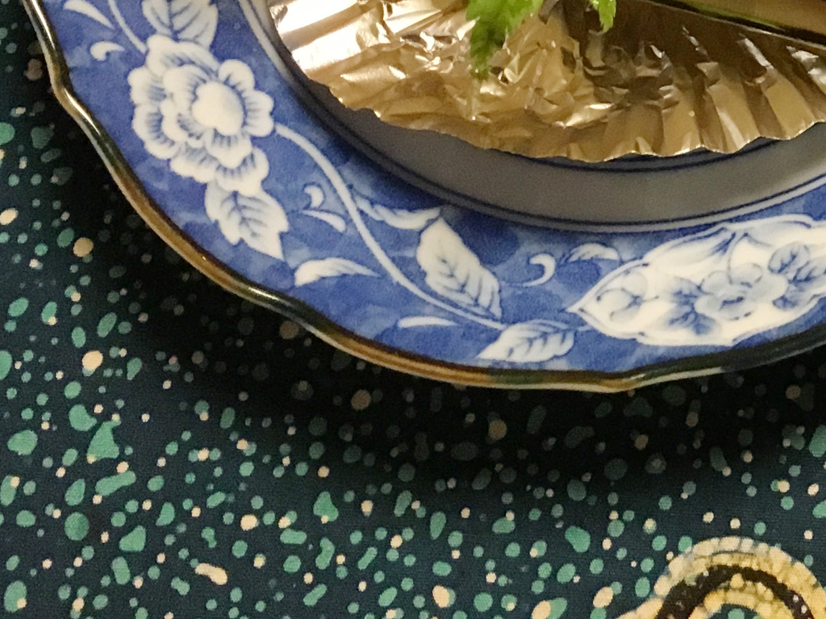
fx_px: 2219
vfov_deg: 14.6
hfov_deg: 19.0
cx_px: 1177
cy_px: -370
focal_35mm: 93
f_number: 2.2
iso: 160
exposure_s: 1/30
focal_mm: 4.15
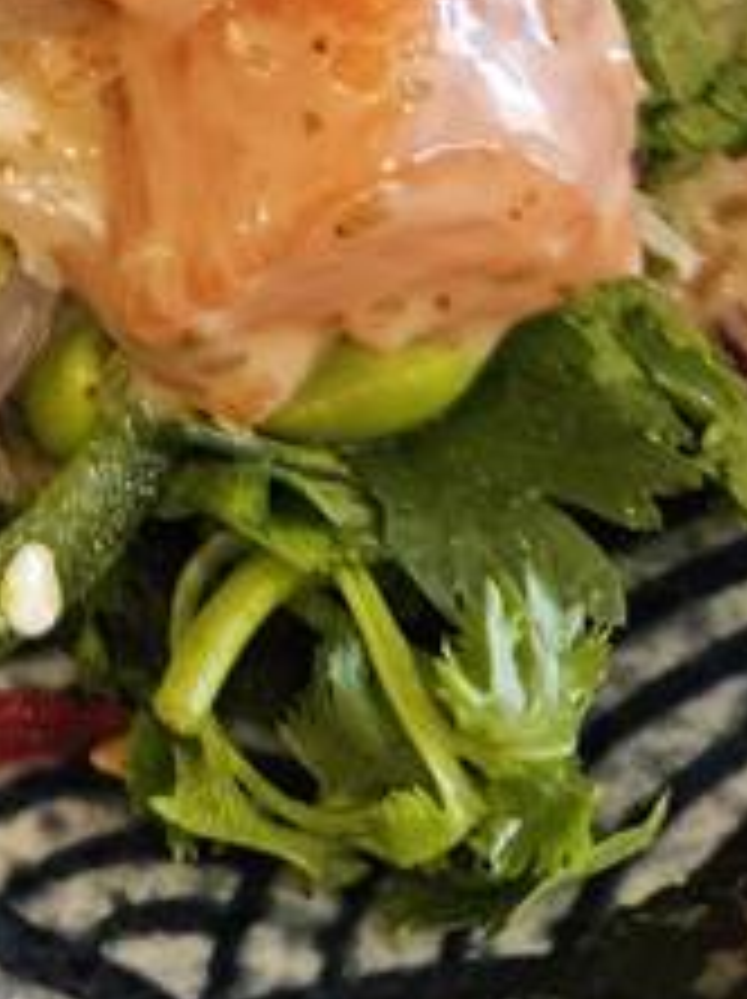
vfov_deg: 22.2
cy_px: -398
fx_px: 2191
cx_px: -220
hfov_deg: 18.1
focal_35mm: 76
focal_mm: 5.4
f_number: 1.8
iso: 250
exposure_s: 1/100
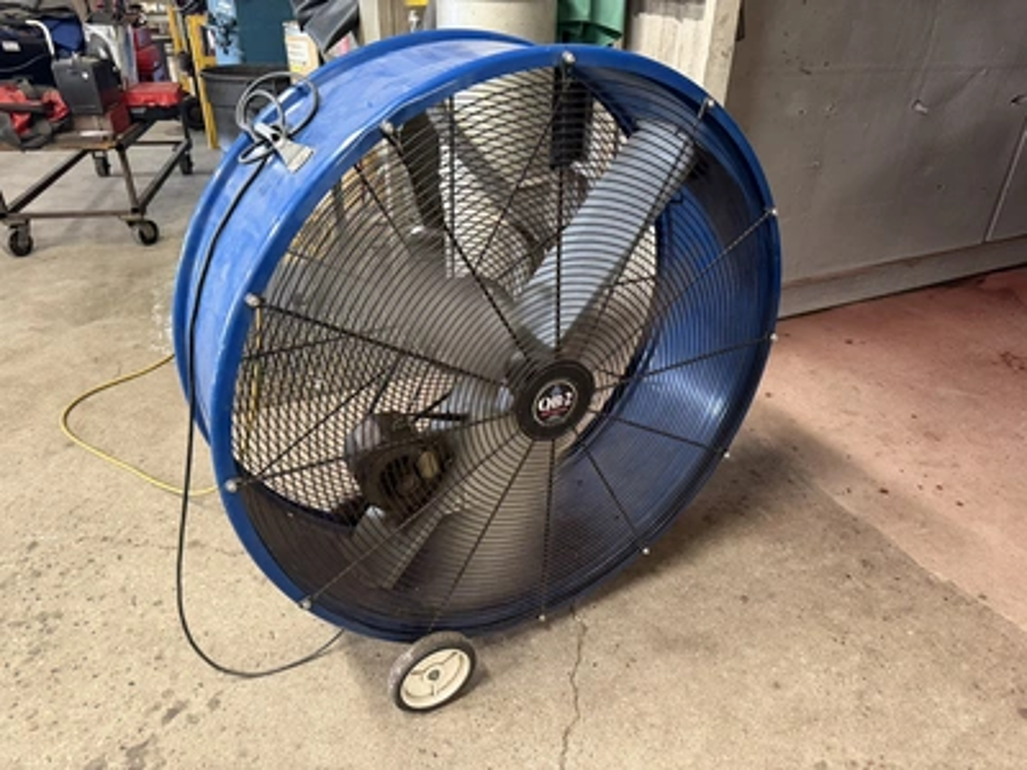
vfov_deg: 56.8
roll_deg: -2.3
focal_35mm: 24
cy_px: 385
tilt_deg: -31.8
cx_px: 514
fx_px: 712
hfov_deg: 71.6
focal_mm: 6.76
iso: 640
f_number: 1.78
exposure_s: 1/40
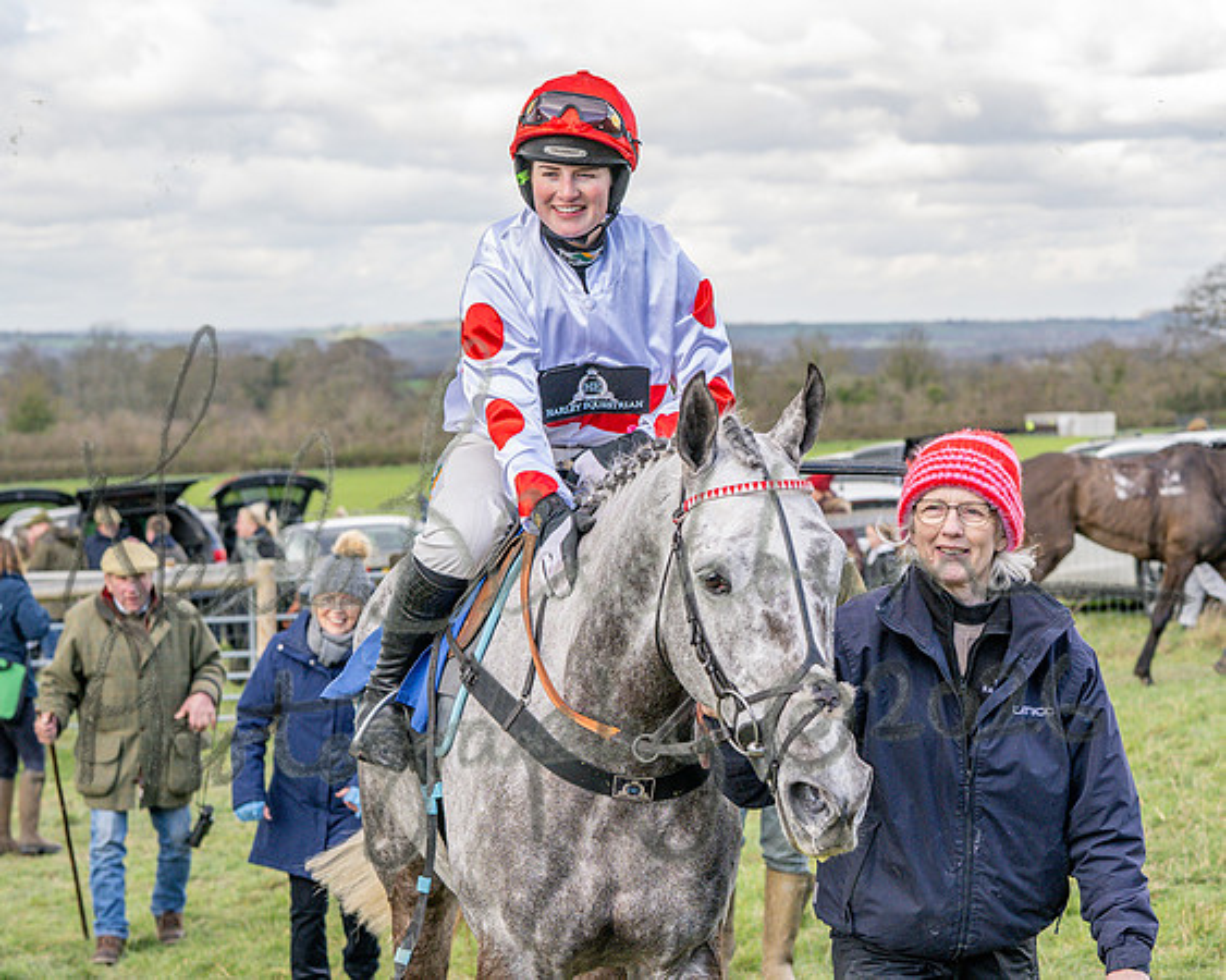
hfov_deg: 18.5
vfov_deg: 14.8
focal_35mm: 104
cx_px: 717
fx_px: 3767
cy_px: 408
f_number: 4
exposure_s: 1/800
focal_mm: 53
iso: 400
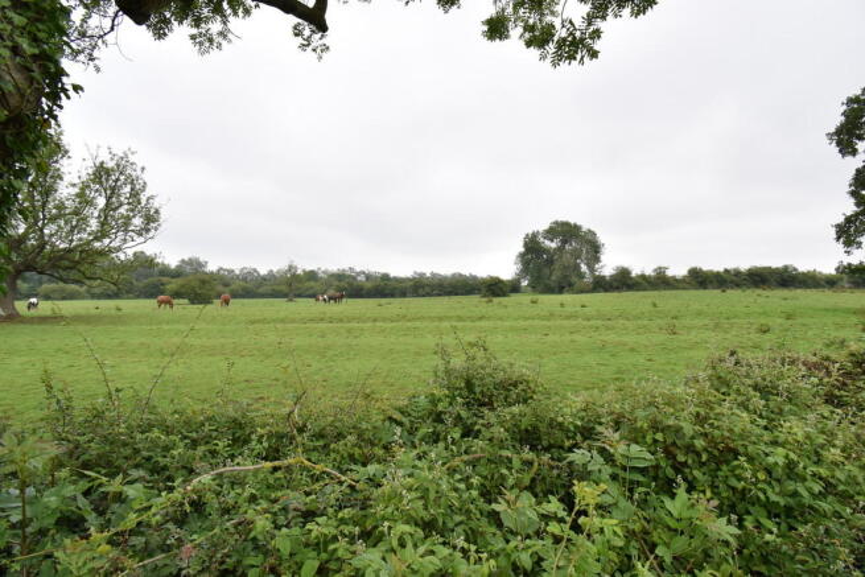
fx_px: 360
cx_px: 432
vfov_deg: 77.4
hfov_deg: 100.4
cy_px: 288
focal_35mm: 15
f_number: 8
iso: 400
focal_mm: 10
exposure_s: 1/320
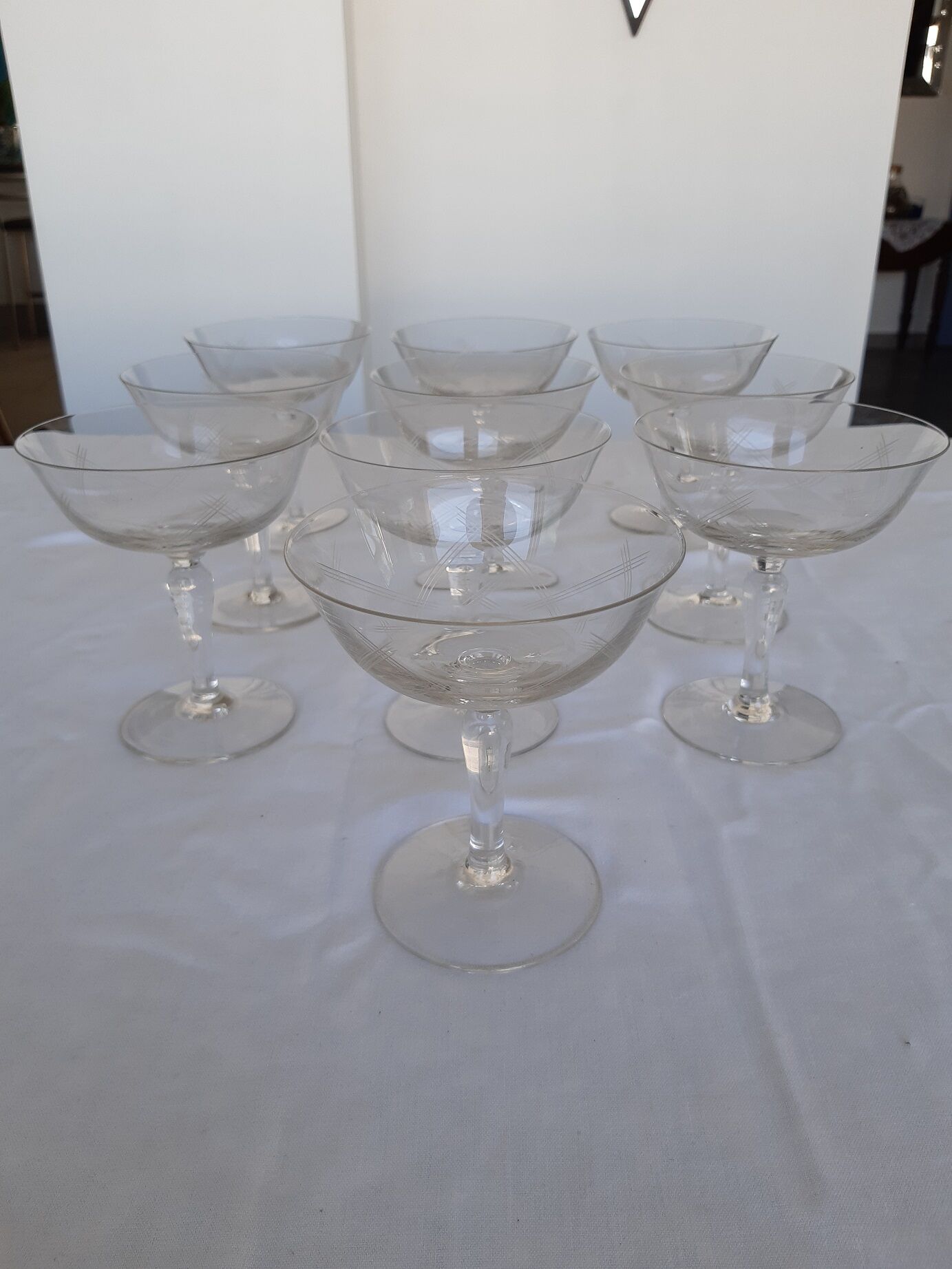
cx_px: 476
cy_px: 634
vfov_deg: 67.3
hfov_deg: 53.1
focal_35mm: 26
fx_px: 953
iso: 40
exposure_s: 1/177
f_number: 1.7
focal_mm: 3.92
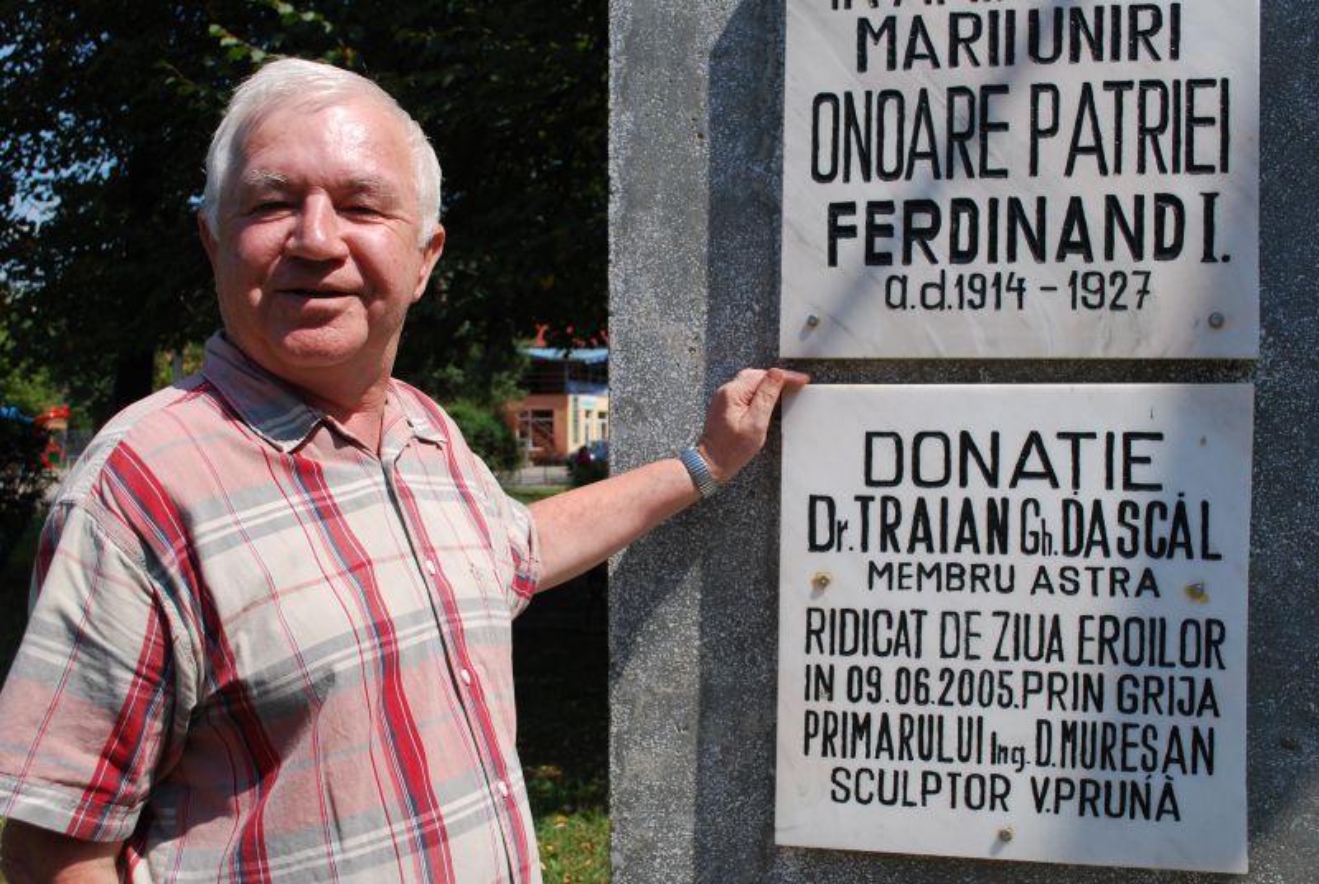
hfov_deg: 49.5
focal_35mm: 39
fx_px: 1431
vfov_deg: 34.3
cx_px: 660
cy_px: 442
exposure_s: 1/250
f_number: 8
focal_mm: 26
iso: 100
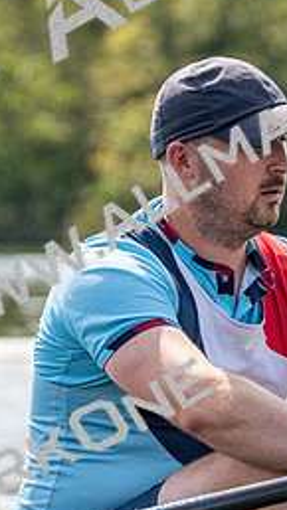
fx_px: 6376
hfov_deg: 2.6
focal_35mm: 471
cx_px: 154
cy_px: 353
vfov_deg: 4.6
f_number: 5.6
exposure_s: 1/1600
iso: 250
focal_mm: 200
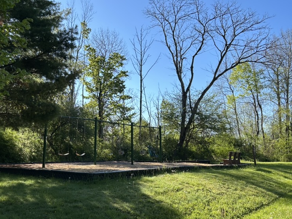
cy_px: 104
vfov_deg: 39.6
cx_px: 112
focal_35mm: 36
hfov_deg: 50.9
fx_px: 304
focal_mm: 5.7
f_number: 1.5
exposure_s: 1/2123
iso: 50
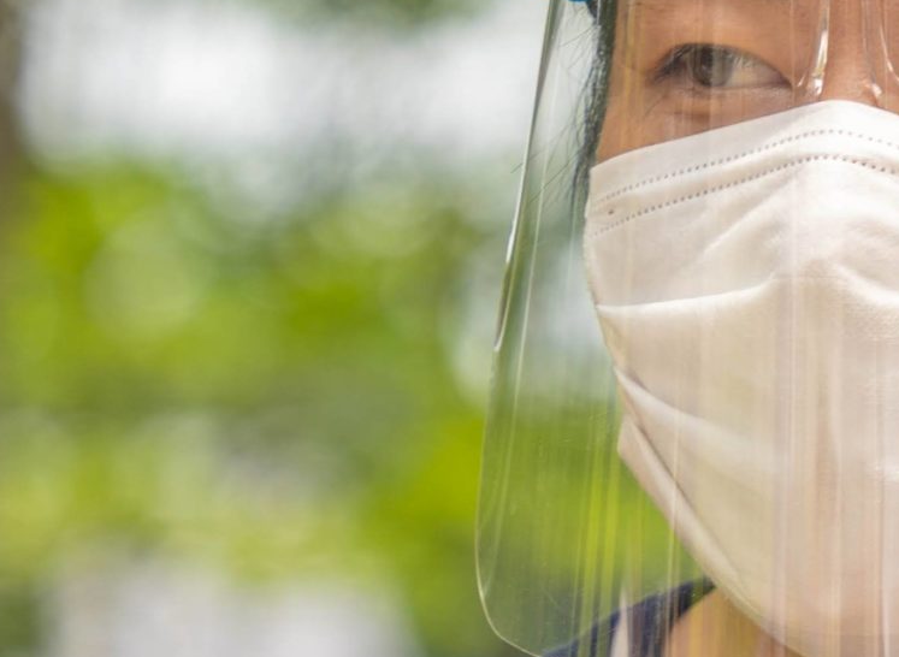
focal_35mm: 514
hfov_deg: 3.9
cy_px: 436
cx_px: 843
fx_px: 13228
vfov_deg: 2.8
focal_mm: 137
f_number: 5
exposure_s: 1/250
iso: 100
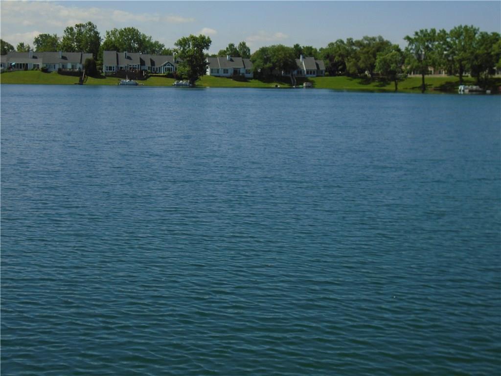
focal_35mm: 58
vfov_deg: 25.2
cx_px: 250
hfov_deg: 33.2
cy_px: 188
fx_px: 839
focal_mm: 10.2
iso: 100
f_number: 4.9
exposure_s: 1/1000
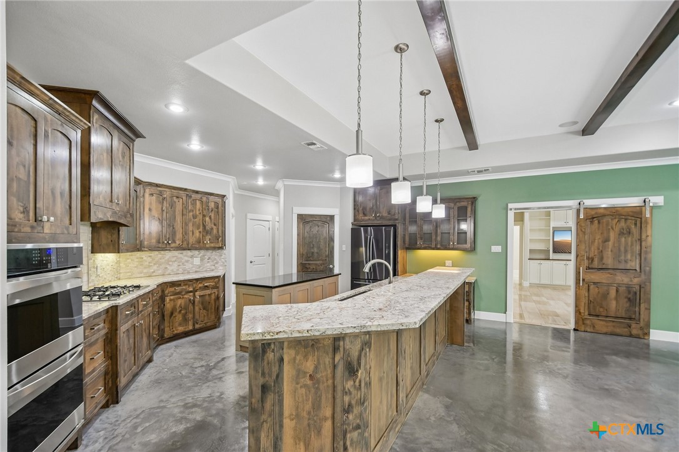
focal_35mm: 15
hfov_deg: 100.4
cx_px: 340
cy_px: 226
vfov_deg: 77.3
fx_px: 283
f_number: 4.5
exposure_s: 1/30
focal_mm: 10
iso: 400
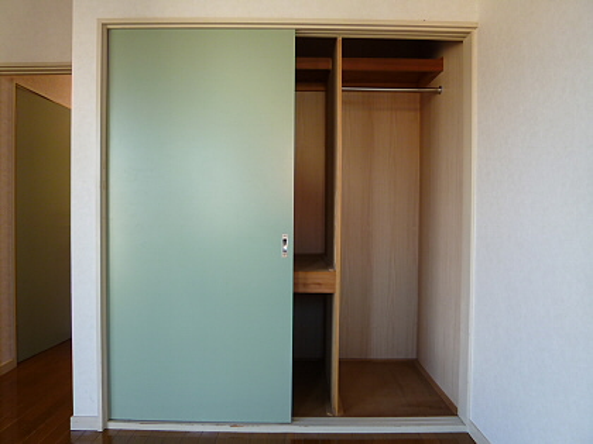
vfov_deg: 56.8
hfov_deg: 71.6
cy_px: 222
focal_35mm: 24
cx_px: 296
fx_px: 411
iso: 160
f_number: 2.5
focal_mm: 4.3
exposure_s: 1/60
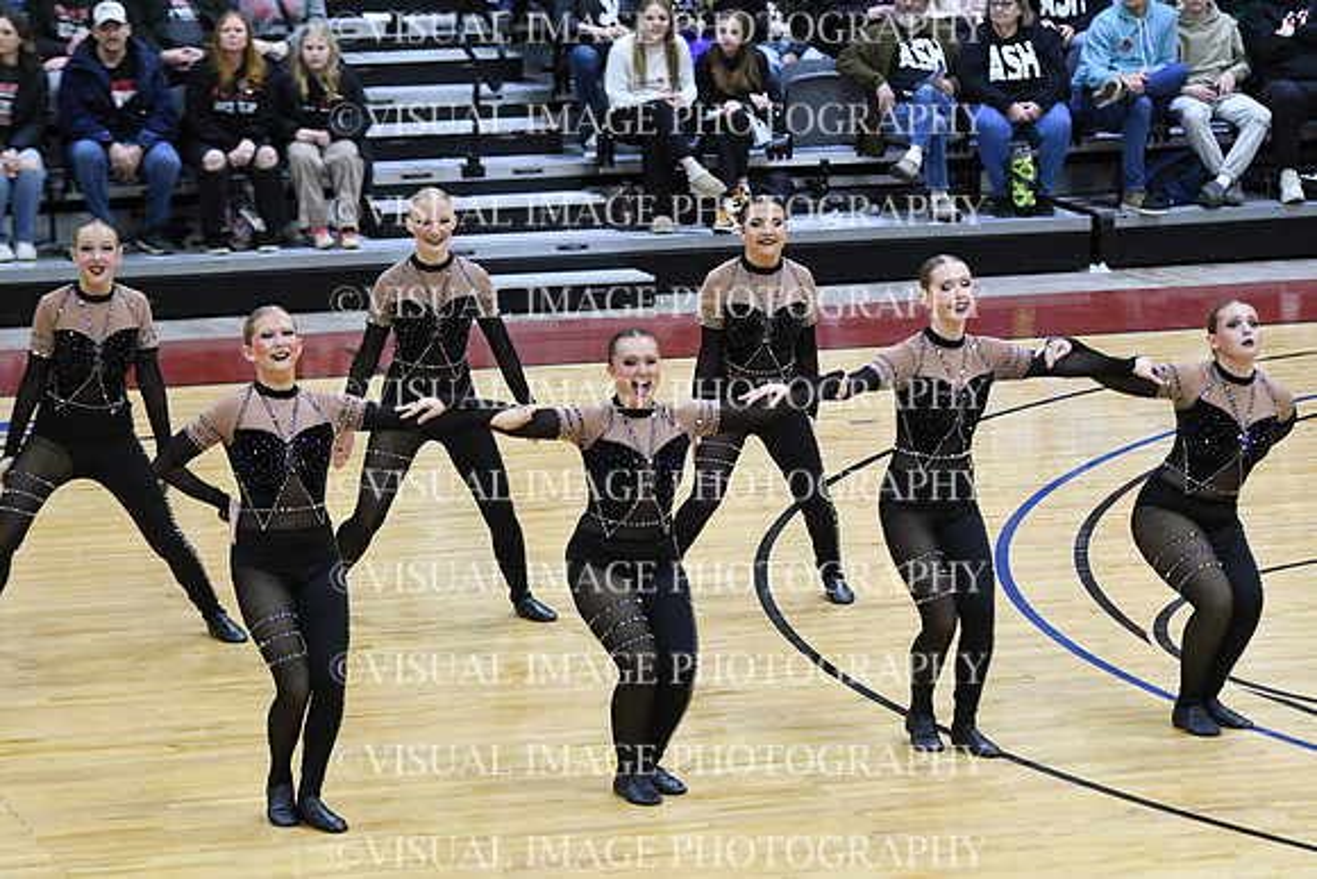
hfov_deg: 13.4
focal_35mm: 153
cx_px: 658
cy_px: 440
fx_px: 5598
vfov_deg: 9.0
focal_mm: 102
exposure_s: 1/400
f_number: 2.8
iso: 3200
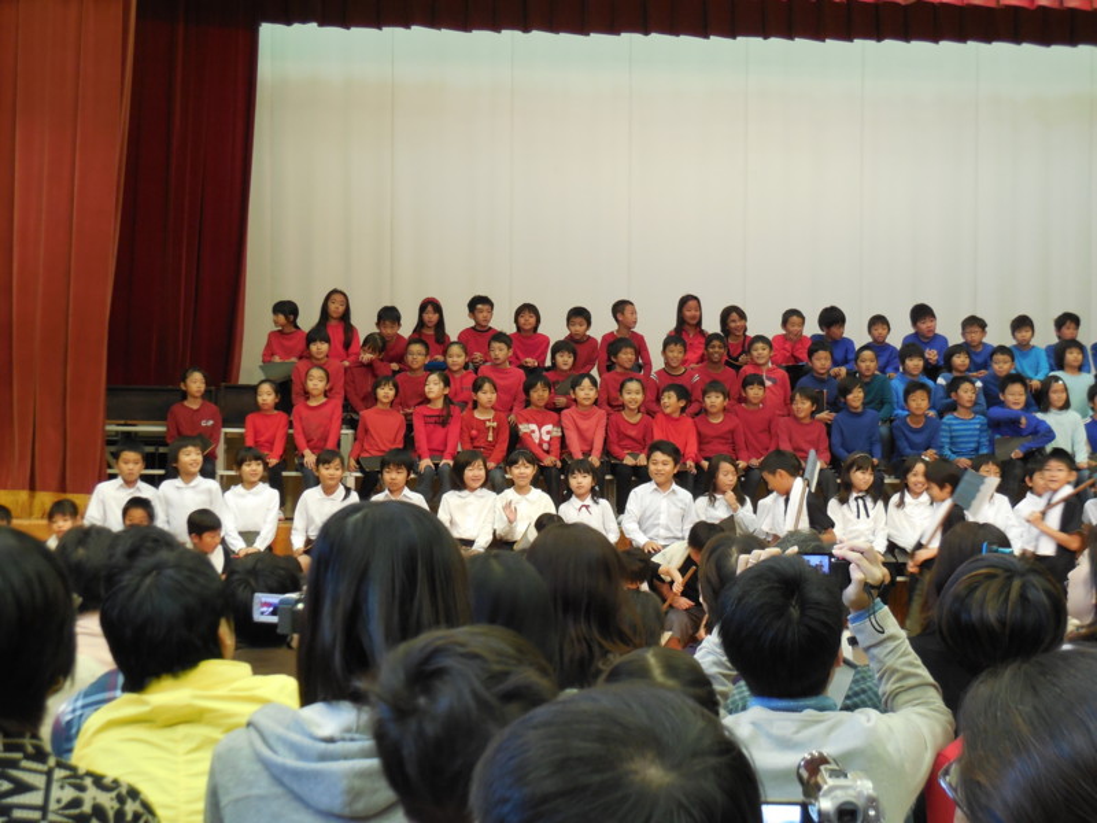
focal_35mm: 66
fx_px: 2092
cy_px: 412
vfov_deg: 22.3
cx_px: 548
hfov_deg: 29.4
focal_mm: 10.9
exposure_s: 1/30
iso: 400
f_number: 4.2
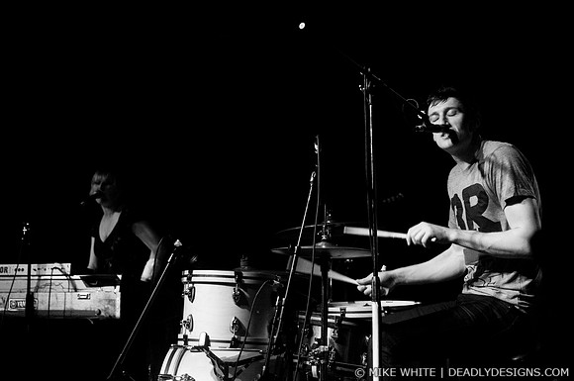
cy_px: 190
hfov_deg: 26.0
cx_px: 287
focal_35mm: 78
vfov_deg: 17.4
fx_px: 1242
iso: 1000
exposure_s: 1/80
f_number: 2.8
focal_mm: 52
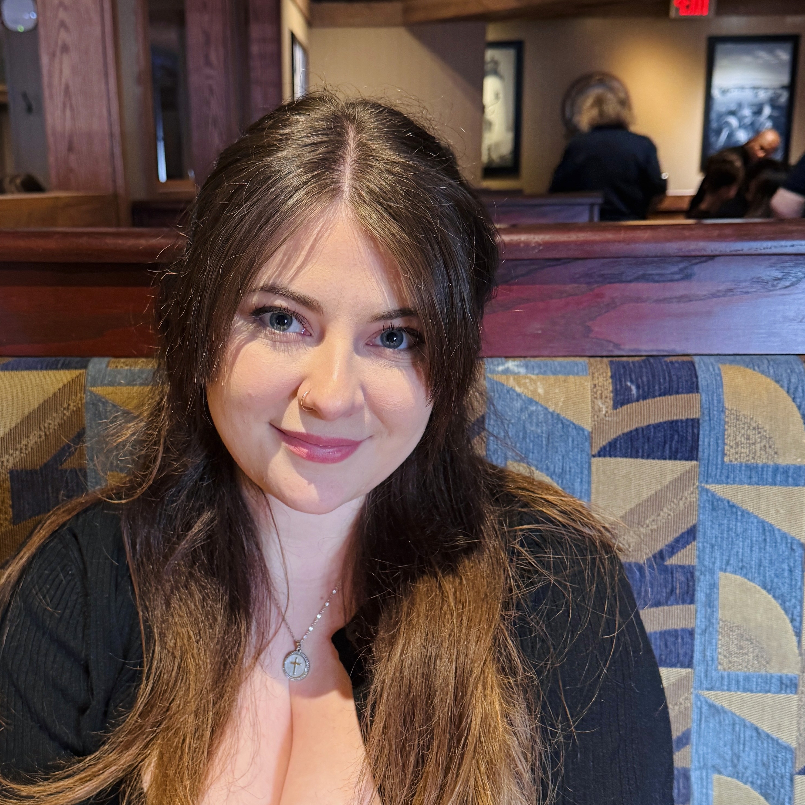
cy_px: 481
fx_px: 1079
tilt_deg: -15.2
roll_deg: +0.6
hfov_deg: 40.7
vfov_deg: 40.7
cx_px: 320
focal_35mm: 41
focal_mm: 6.76
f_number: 1.78
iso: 320
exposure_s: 1/60
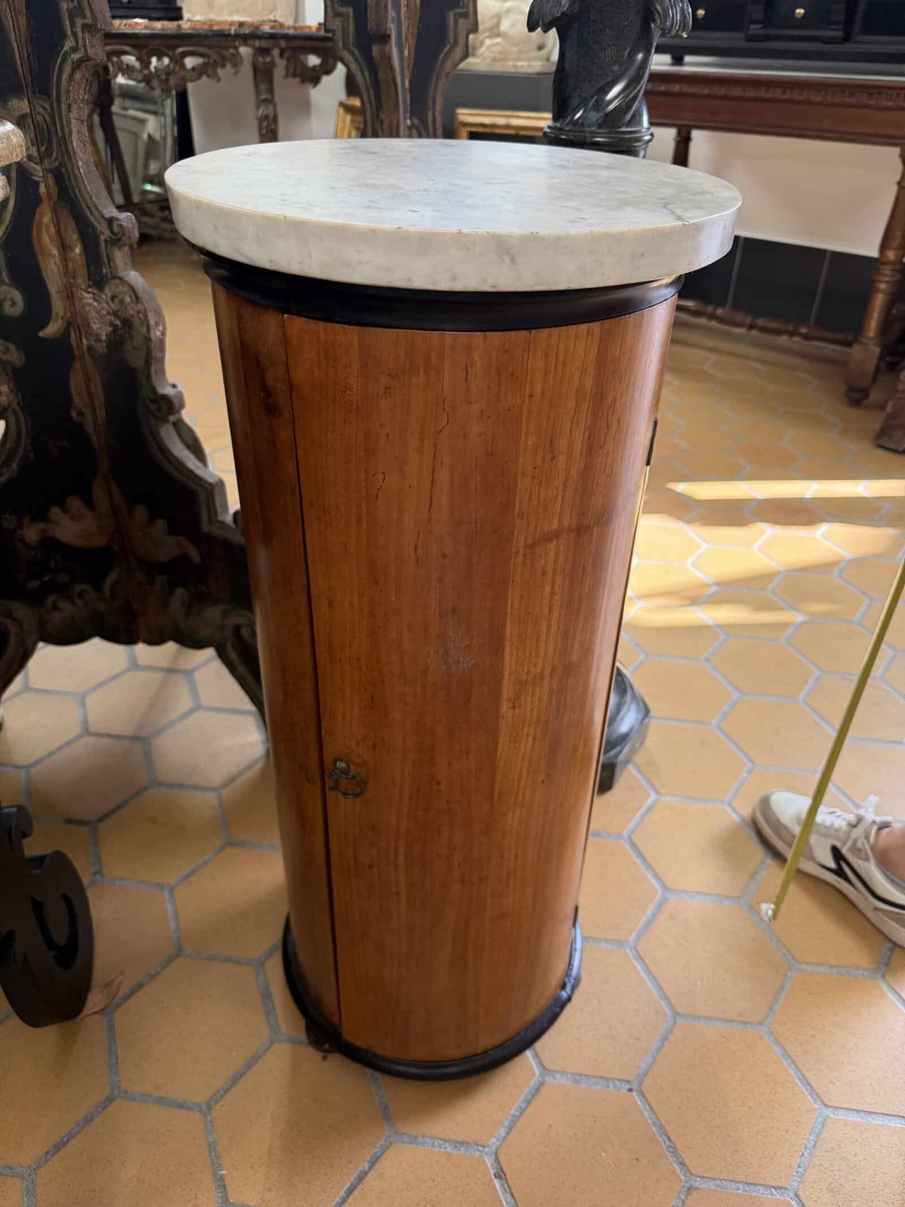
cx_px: 452
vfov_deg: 71.6
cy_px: 604
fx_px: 837
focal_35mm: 24
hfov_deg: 56.8
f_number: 1.78
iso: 200
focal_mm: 6.76
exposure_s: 1/199
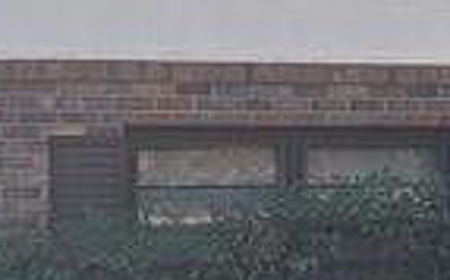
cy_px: 170
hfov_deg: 11.0
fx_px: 2327
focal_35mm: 190
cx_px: 359
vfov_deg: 6.9
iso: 20
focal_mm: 7
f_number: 1.8
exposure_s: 1/220
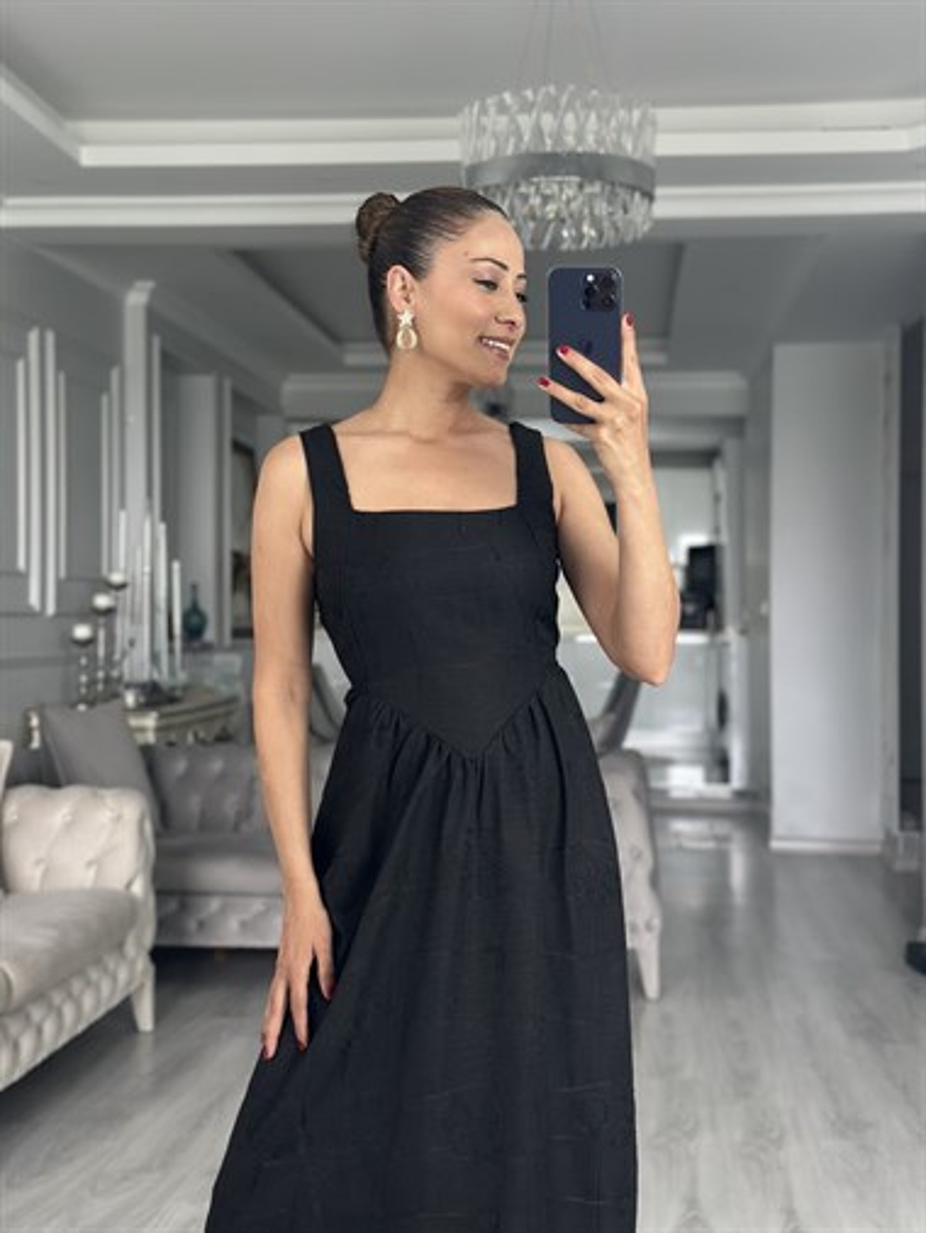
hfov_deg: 30.3
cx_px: 463
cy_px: 616
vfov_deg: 39.6
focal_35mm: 48
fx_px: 1711
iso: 125
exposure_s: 1/67
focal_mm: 6.86
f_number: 1.78
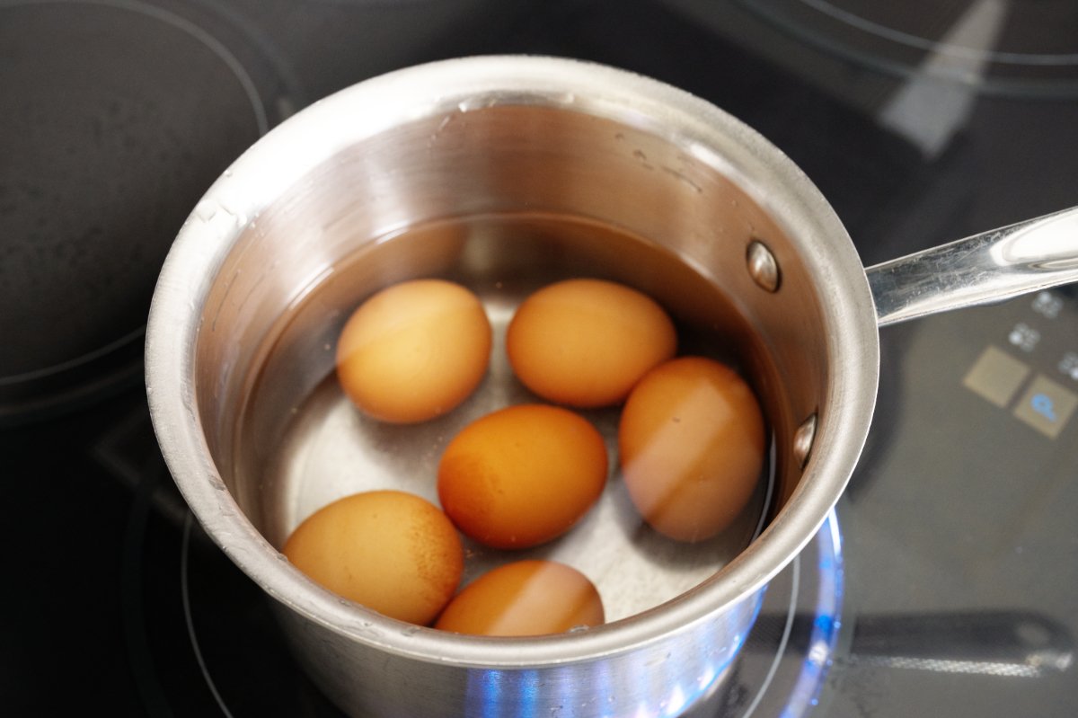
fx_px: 1287
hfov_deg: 45.4
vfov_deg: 31.2
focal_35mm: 43
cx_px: 539
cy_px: 359
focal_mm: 43
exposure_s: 1/50
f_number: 8
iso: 1000
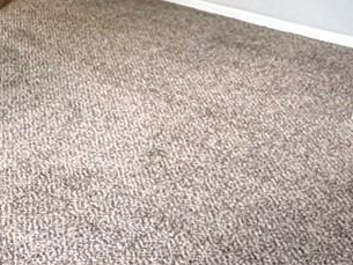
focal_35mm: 94
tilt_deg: -8.0
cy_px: -128
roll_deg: +0.6
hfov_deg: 20.5
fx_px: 959
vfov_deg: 14.7
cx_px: 41
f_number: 2.2
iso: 400
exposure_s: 1/60
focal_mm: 2.22
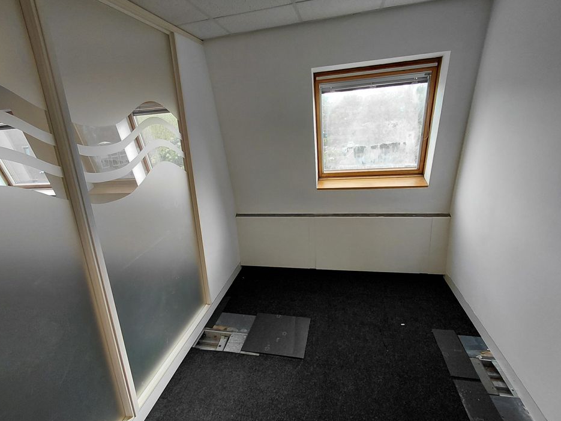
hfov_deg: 84.5
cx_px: 257
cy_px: 218
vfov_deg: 68.7
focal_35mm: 19
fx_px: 308
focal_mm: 1.64
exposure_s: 1/120
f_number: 2.2
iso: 64
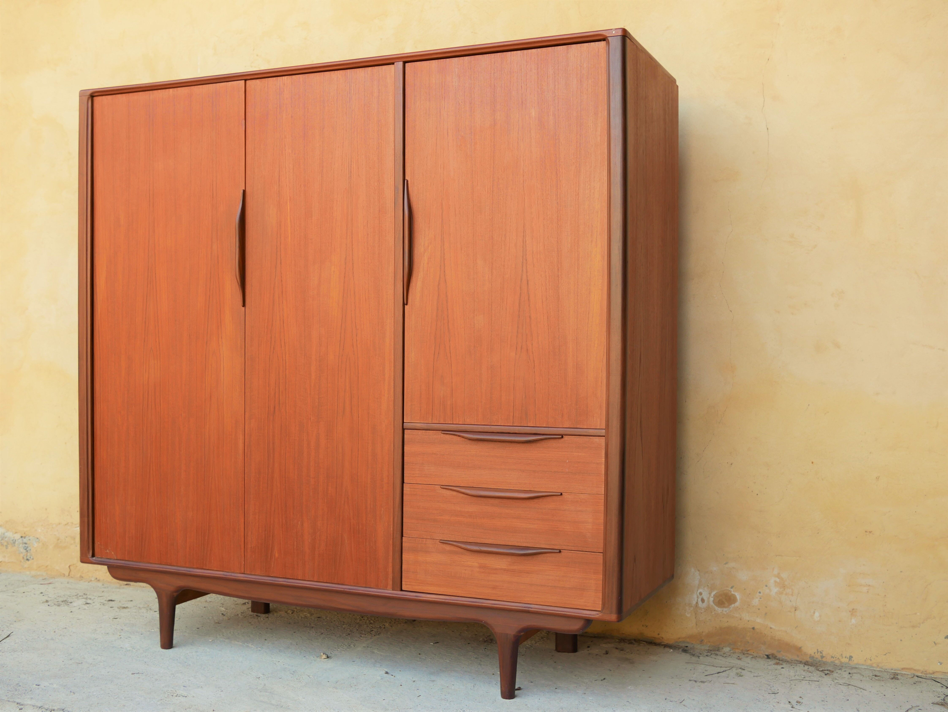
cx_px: 474
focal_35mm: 40
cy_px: 356
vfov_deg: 36.0
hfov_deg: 46.8
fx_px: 1096
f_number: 2.8
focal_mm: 20
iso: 200
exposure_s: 1/250
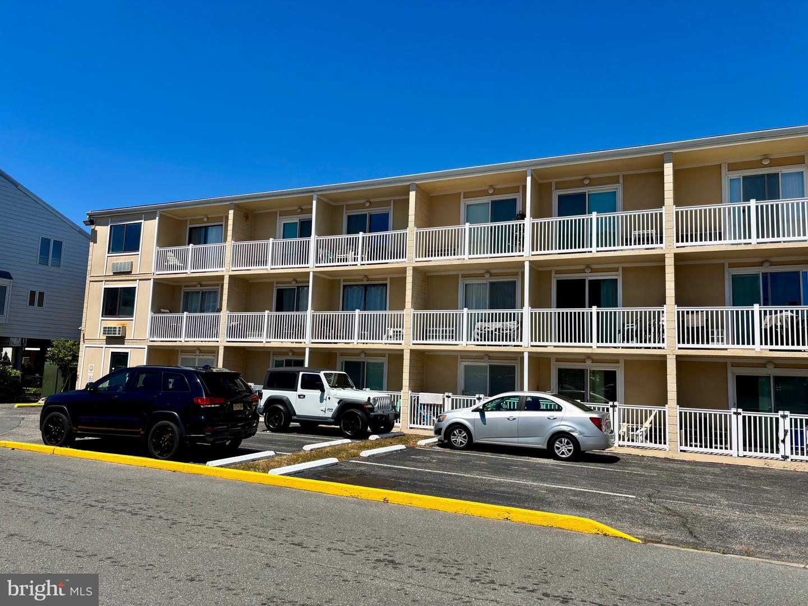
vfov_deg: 53.1
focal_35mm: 26
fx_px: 607
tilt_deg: +6.0
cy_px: 303
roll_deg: -2.5
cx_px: 404
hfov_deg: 67.3
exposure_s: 1/4425
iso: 50
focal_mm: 5.96
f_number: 1.6
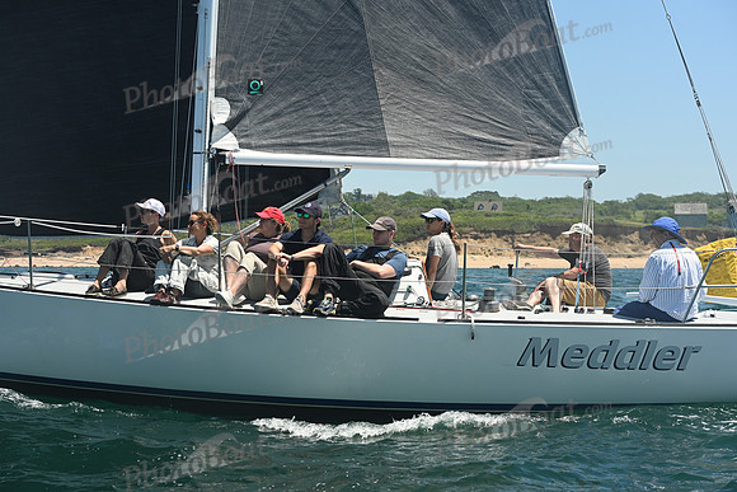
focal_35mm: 70
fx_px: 1433
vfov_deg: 19.5
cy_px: 246
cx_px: 368
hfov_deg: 28.8
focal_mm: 70
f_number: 7.1
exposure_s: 1/1000
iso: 320
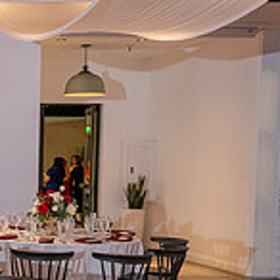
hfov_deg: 16.9
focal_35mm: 81
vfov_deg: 21.3
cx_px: -249
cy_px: 197
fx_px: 741
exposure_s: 1/200
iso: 1600
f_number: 4
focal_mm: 24
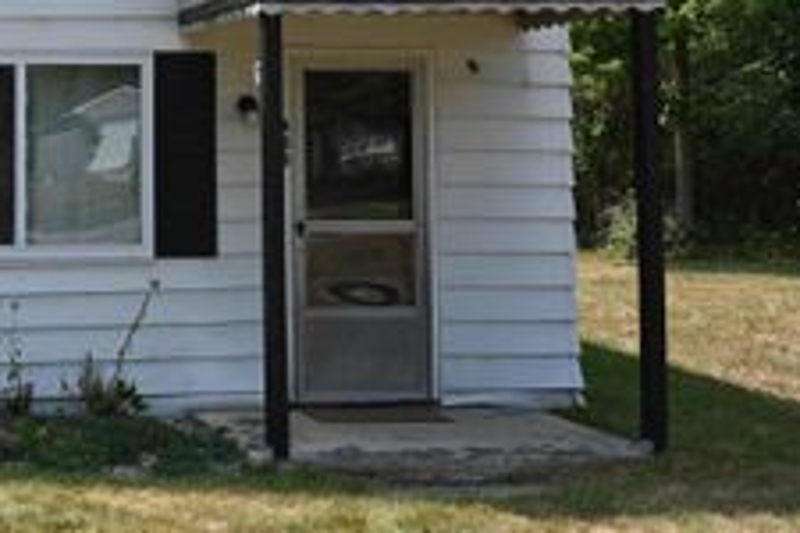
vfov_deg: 19.1
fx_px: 1558
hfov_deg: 27.0
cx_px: -21
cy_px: 44
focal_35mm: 70
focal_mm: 31.5
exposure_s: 1/320
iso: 100
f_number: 6.3
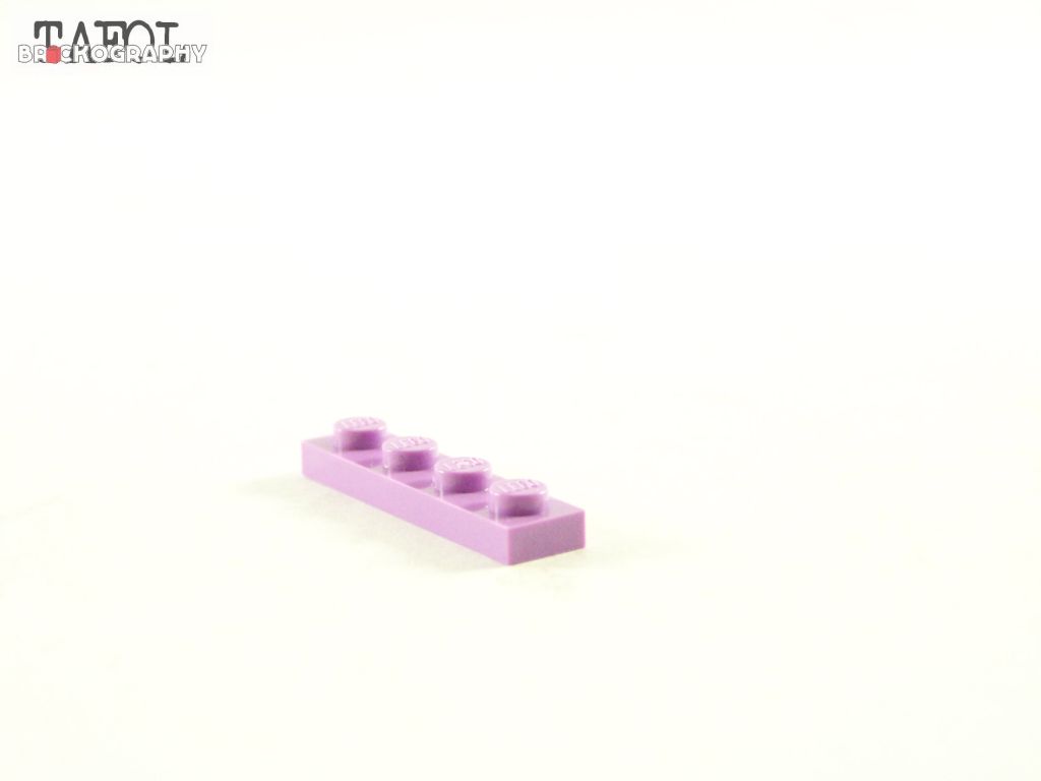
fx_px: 2827
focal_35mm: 94
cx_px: 520
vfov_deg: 15.7
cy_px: 390
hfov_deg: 20.9
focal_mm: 15.6
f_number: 3.2
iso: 400
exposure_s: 1/60
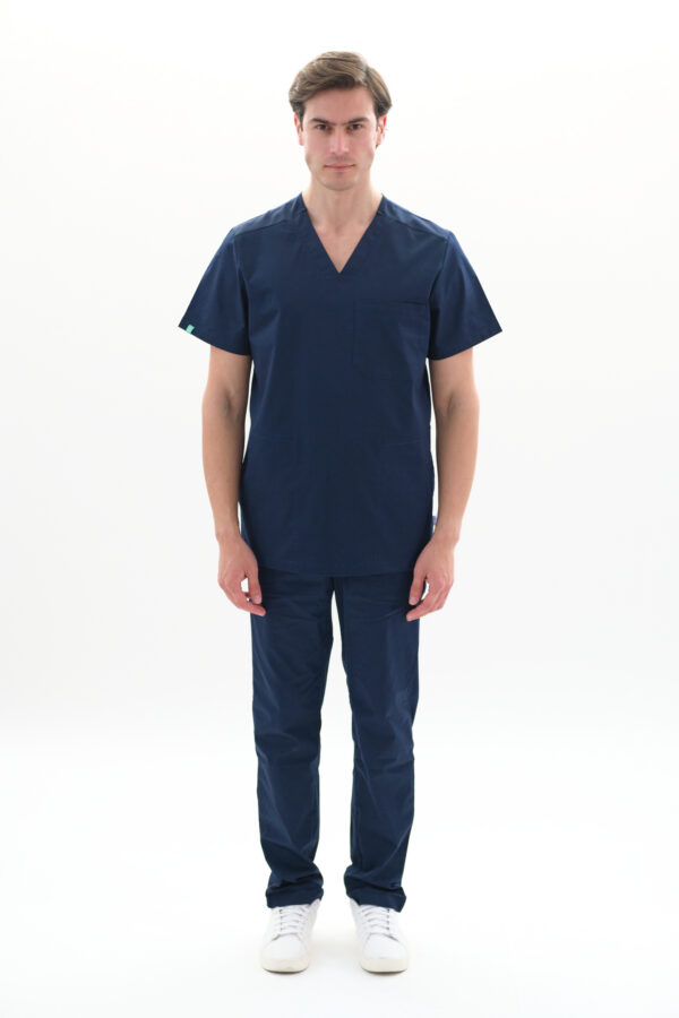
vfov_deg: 27.0
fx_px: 2122
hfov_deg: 18.2
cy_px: 509
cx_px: 340
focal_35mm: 75
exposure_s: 1/200
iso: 1000
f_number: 3.2
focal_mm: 50
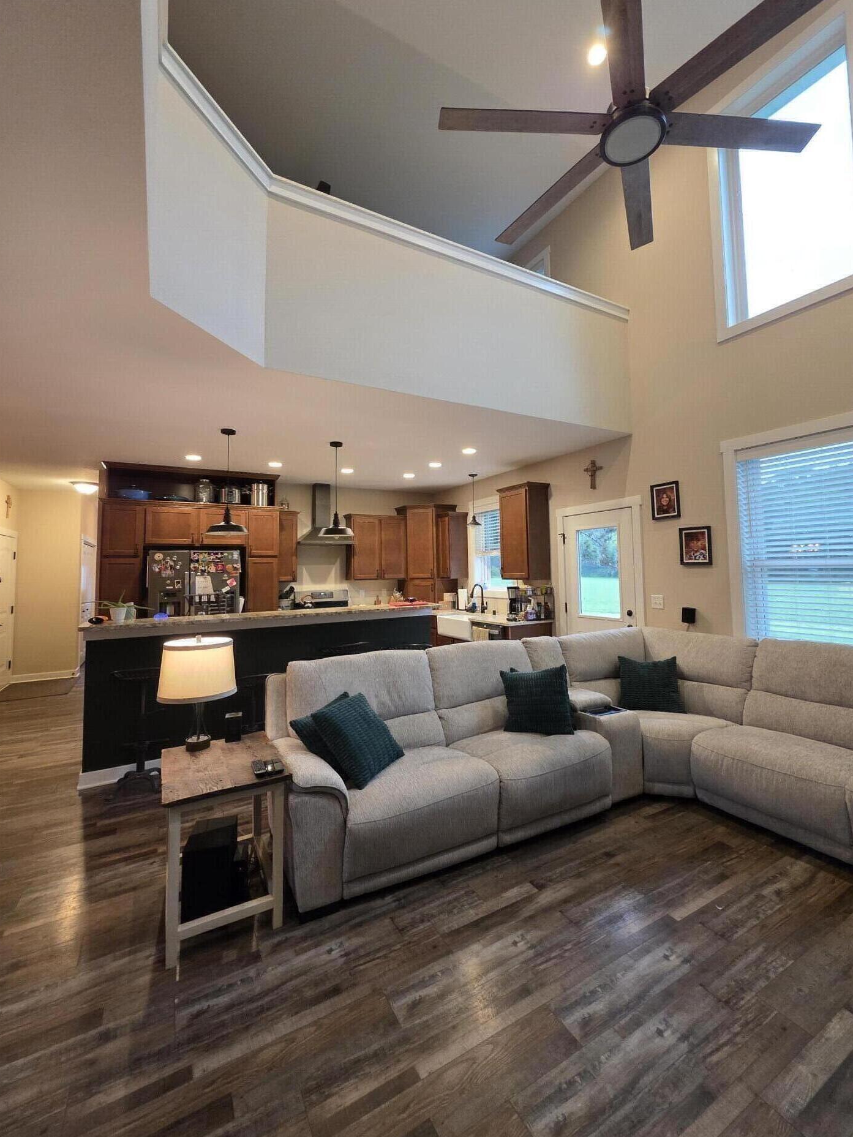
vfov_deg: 102.0
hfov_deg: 85.6
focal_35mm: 14
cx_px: 451
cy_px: 539
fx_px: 460
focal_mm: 2.2
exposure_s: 1/60
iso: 400
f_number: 1.9
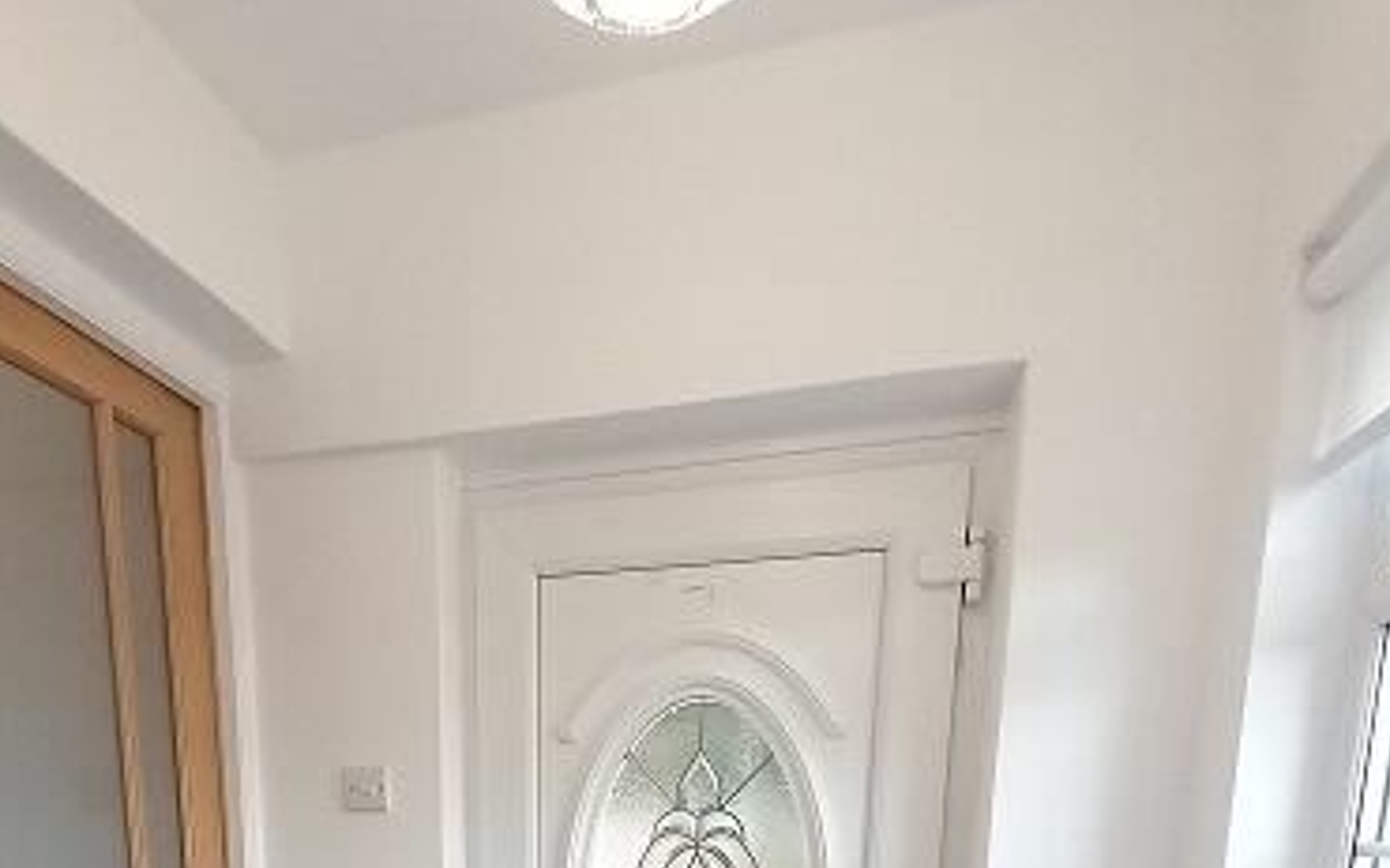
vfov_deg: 39.0
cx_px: 535
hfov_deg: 73.7
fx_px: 909
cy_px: 1015
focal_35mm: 24
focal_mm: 1.13
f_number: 2.2
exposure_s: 1/50
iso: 100
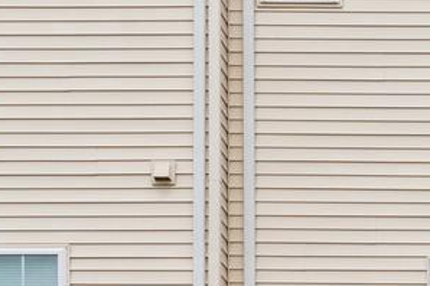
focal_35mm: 175
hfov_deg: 11.0
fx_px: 2093
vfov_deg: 7.7
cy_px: 377
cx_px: 745
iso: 125
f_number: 11
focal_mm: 25.5
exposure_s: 1/125
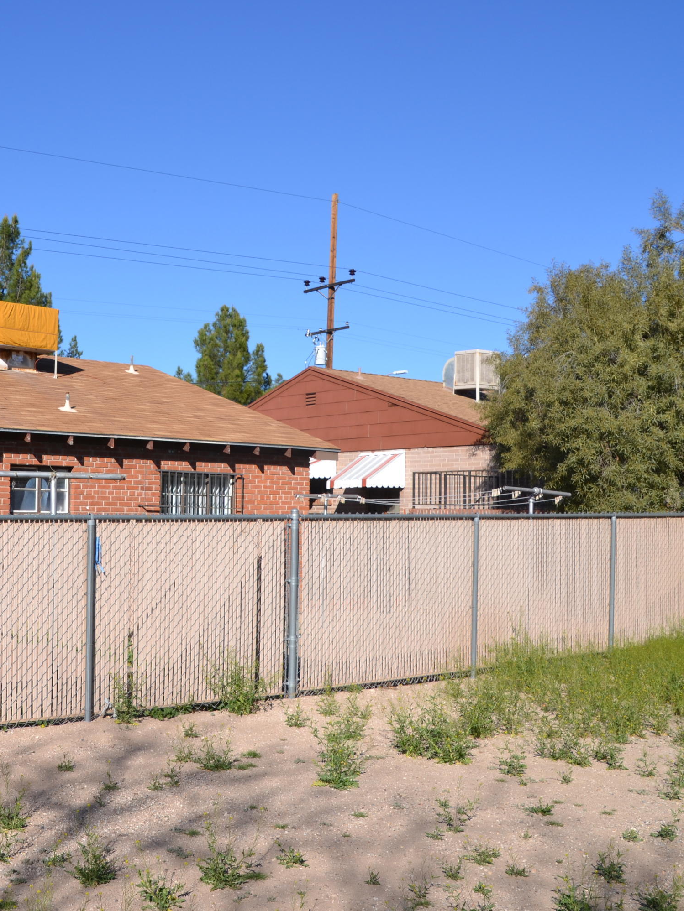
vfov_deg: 47.9
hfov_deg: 35.6
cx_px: 134
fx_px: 1027
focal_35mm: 39
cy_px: 455
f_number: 9
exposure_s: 1/320
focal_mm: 18
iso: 100
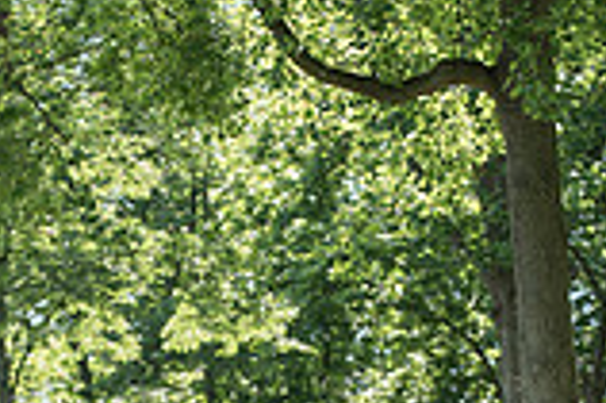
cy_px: 553
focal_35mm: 271
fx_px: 4557
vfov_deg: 5.0
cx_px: 222
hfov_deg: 7.6
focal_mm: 95
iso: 200
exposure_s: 1/500
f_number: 2.8
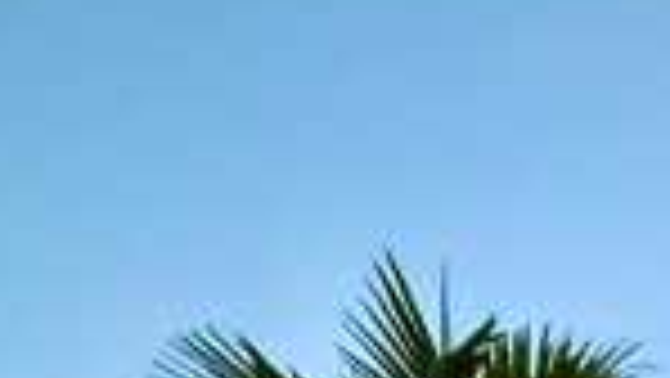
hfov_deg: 22.6
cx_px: 908
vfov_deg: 9.9
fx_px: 1458
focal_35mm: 82
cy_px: 1220
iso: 1600
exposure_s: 1/40
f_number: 2.2
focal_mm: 2.22
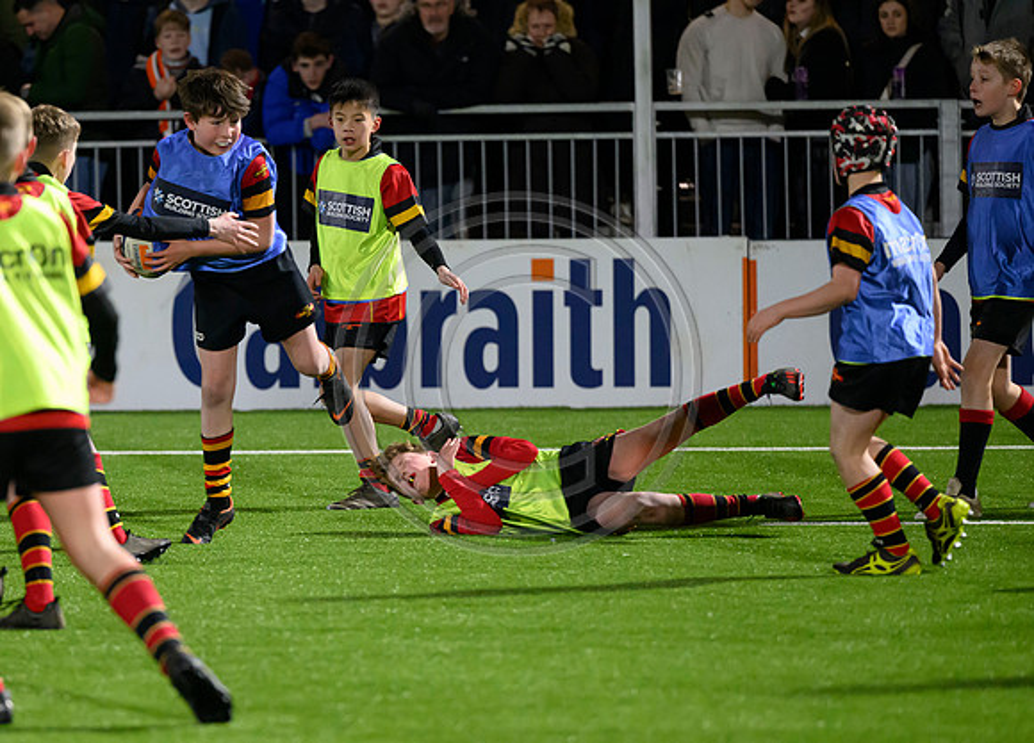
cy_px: 480
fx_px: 8002
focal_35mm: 272
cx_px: 368
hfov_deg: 7.4
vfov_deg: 5.3
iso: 6400
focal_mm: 200
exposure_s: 1/1000
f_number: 3.2
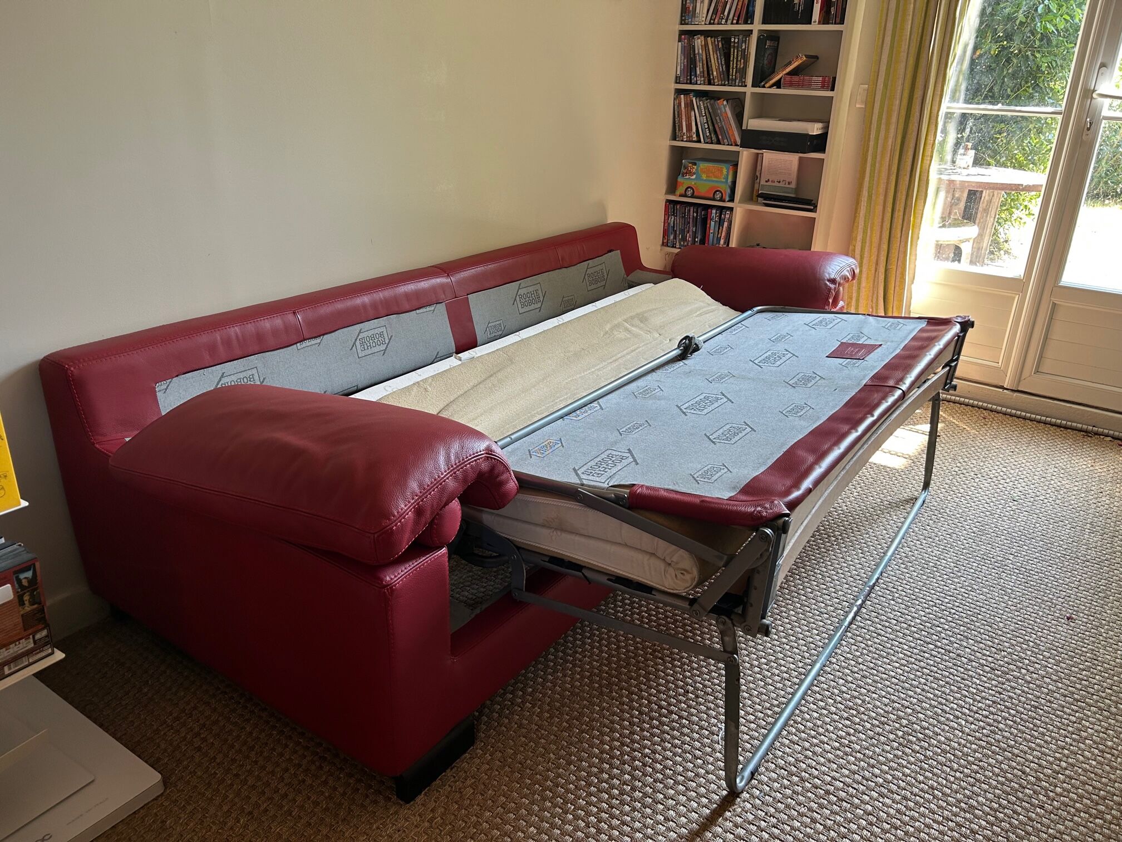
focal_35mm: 26
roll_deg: -1.4
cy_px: 421
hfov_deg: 67.3
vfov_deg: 53.1
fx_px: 843
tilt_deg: -22.3
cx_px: 561
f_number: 1.5
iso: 80
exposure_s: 1/100
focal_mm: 5.7
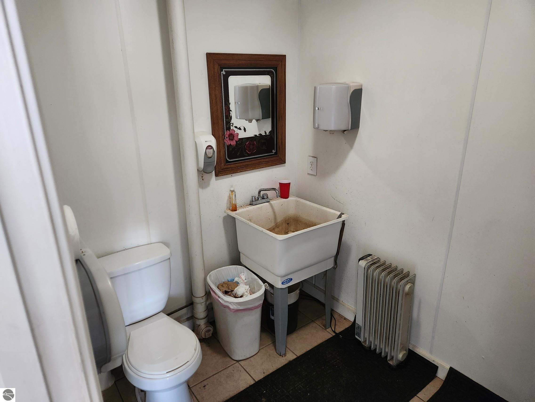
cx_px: 268
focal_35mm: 23
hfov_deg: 73.9
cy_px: 201
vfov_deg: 58.9
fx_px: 355
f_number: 1.8
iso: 640
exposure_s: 1/60
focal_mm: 5.4
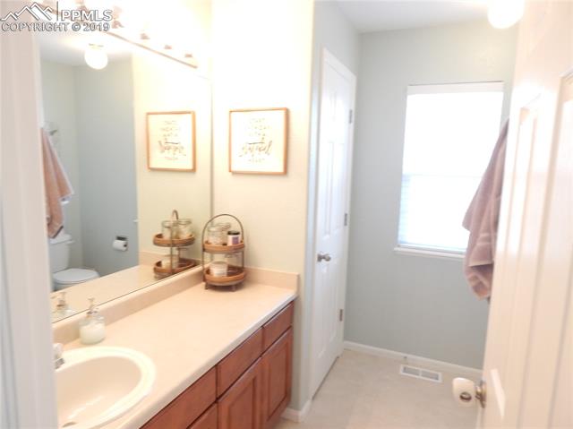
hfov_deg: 76.4
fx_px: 364
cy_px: 214
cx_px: 286
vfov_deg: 61.0
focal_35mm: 22
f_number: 3
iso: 400
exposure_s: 1/50
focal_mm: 4
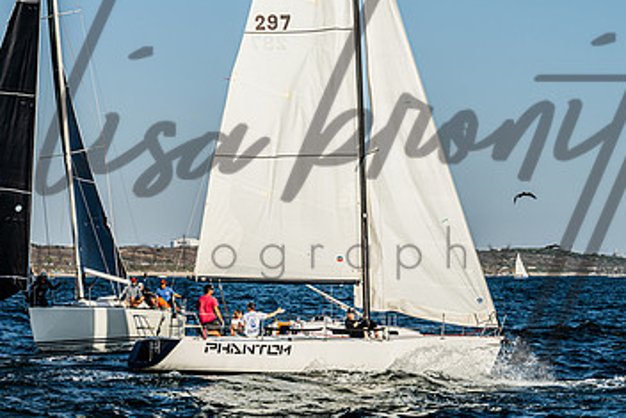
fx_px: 2279
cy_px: 138
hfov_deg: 15.6
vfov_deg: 10.5
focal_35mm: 131
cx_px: 405
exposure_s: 1/1000
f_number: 6
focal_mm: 75
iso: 100
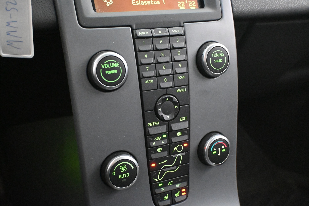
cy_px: 103
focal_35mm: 41
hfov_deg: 47.2
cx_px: 154
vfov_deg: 32.4
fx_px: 354
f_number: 4.5
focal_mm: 27.5
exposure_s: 1/30
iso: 12800
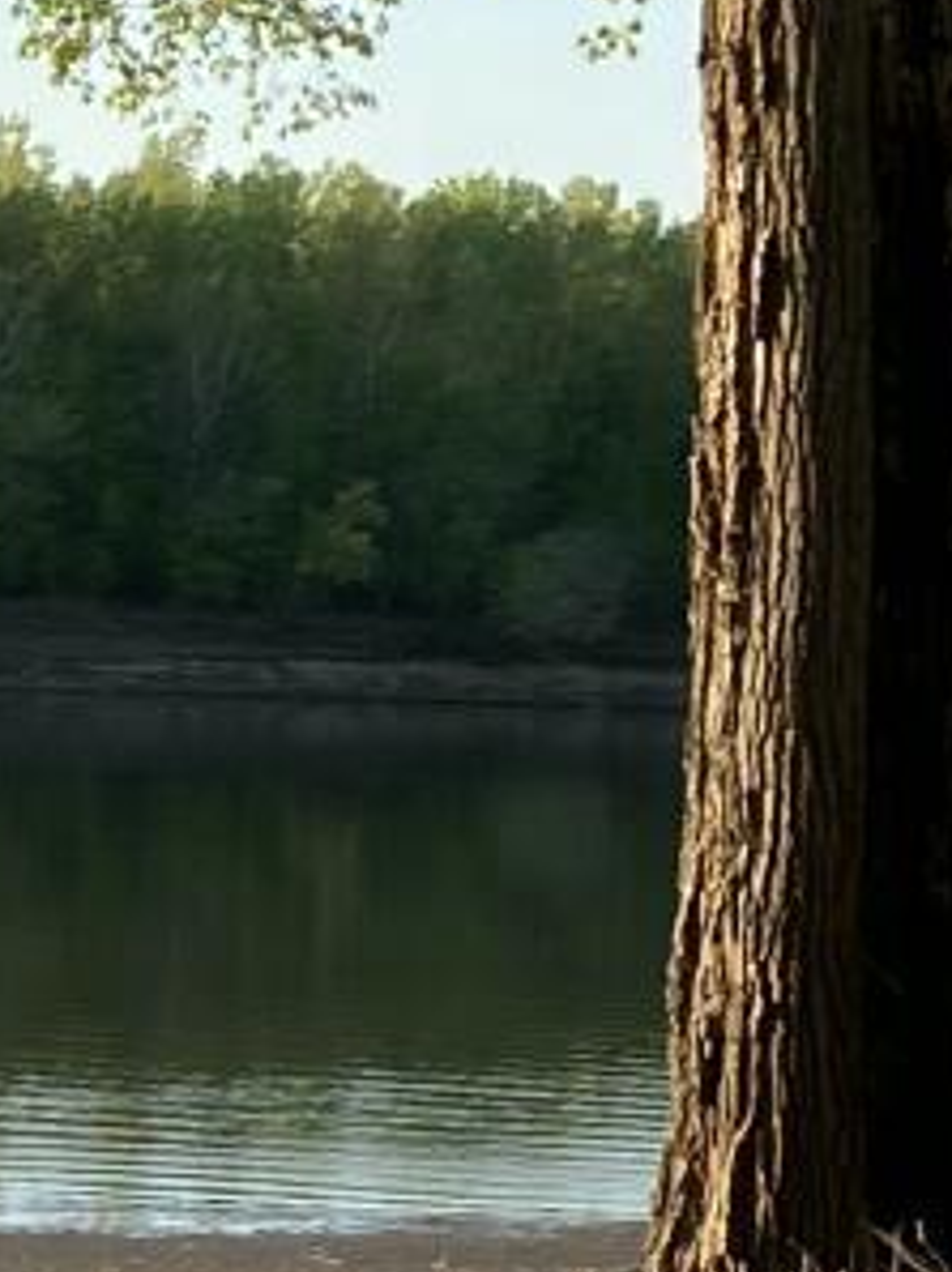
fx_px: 6904
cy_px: 995
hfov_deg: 7.8
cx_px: -329
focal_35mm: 188
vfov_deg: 10.5
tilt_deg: -6.3
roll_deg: -0.8
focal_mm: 3.99
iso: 32
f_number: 1.8
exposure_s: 1/486
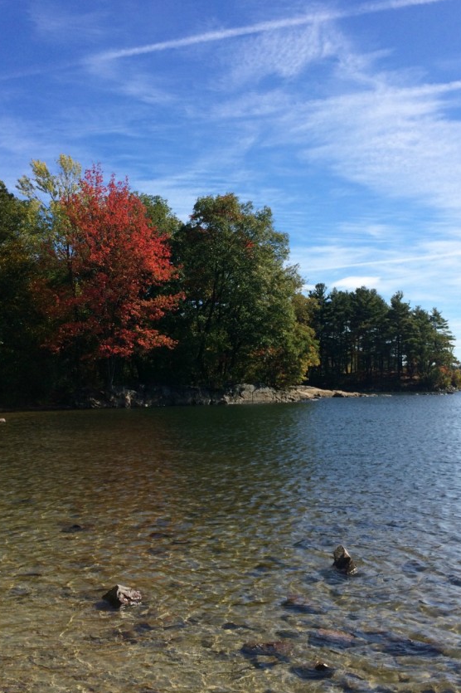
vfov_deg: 51.9
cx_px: 231
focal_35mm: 37
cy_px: 359
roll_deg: +2.1
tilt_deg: -0.7
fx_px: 711
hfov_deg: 35.9
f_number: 2.2
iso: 32
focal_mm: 4.15
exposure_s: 1/2160
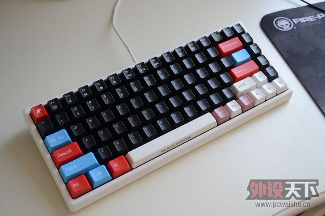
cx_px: 162
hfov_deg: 43.6
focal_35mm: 45
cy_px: 108
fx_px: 406
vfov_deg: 29.8
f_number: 4.5
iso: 400
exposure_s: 1/40
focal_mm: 30
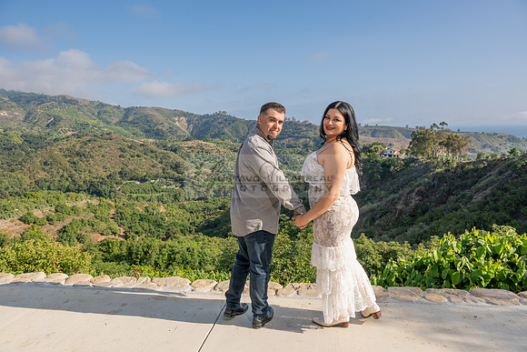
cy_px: 176
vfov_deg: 53.2
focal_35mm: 24
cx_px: 264
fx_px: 351
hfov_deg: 73.7
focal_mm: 24
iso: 200
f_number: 11
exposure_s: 1/200
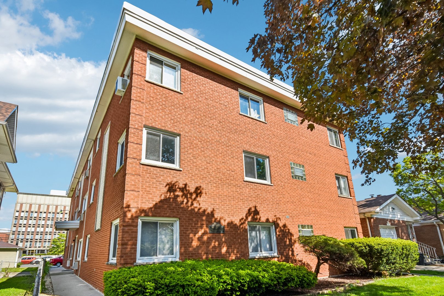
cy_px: 148
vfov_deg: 67.4
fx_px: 222
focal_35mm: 18
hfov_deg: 90.0
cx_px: 222
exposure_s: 1/1000
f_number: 8
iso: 500
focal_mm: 12
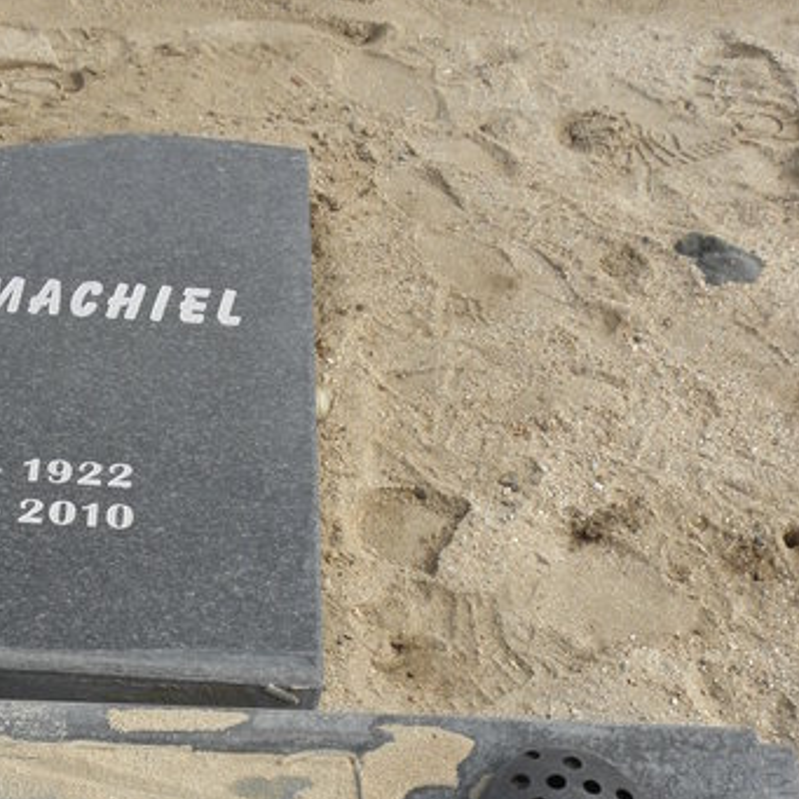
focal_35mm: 56
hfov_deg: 29.9
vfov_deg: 28.7
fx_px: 1462
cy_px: 799
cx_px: 171
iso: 64
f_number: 5.6
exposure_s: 1/250
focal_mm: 4.83
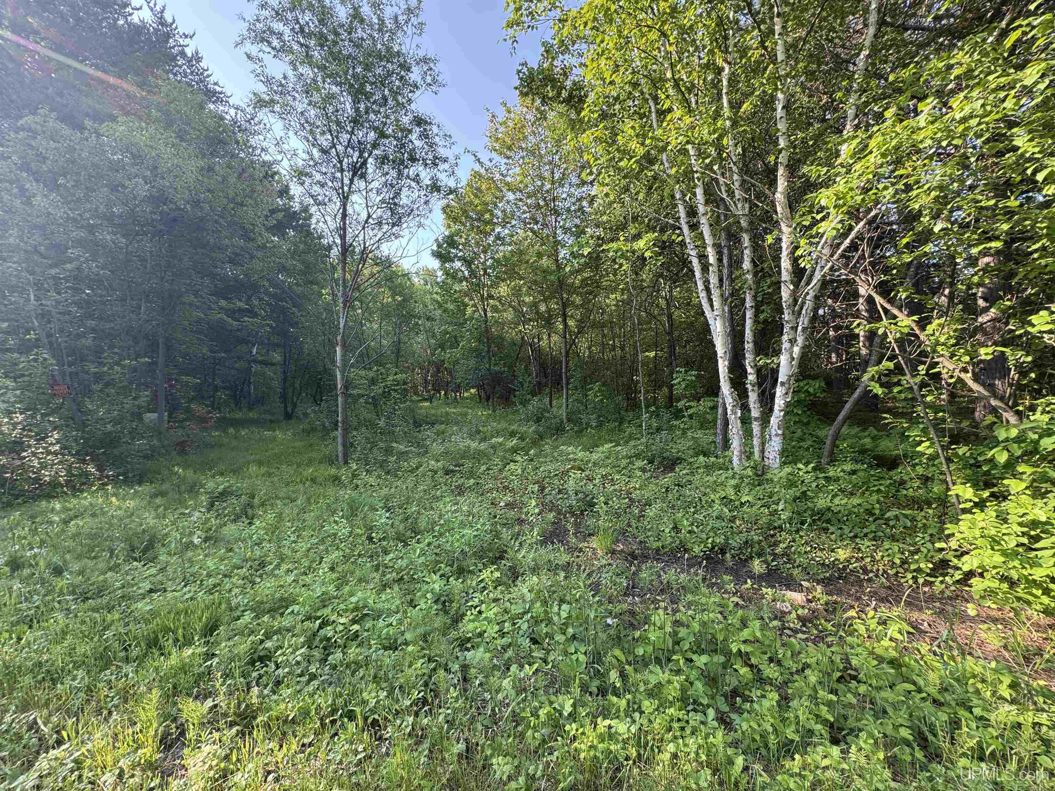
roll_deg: +1.3
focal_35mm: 14
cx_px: 528
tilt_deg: -1.4
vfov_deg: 85.7
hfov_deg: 102.1
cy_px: 396
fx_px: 427
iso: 40
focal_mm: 2.22
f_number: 2.2
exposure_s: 1/139
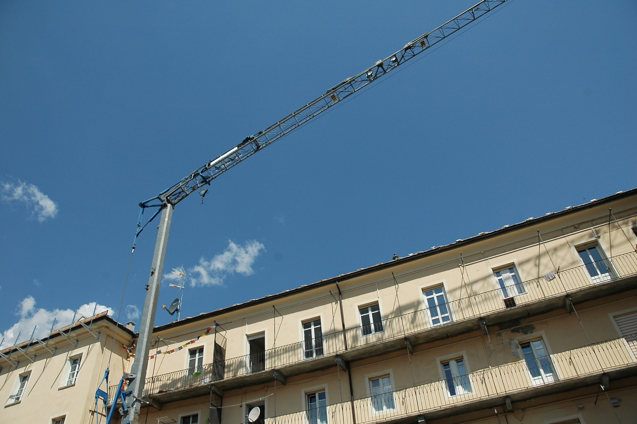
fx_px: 477
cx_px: 318
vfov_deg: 47.8
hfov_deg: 67.4
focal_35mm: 27
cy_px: 212
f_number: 6.3
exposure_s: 1/1000
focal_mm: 18
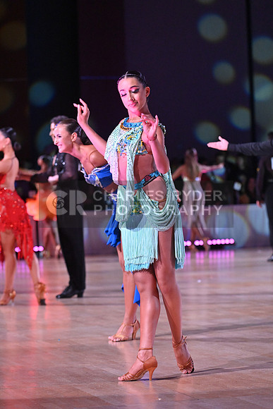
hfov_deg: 9.5
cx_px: 136
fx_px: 1648
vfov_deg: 14.2
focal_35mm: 145
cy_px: 204
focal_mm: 145
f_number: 5
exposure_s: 1/400
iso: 5000
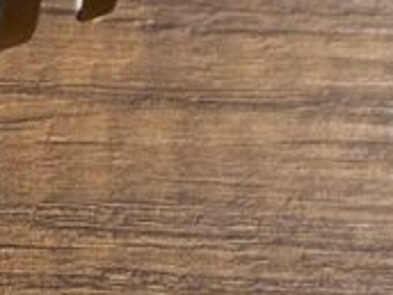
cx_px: 1136
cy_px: -702
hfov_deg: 9.5
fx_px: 1896
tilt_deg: -78.7
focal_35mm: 167
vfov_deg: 7.4
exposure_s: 1/100
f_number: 1.78
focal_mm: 6.76
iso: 125
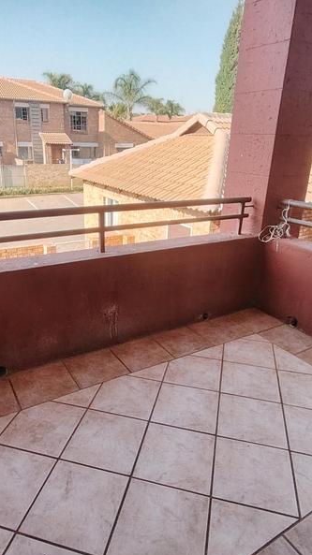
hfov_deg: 45.8
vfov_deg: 74.1
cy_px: 280
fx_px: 368
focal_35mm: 25
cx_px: 133
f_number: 2.2
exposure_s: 1/301
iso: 100
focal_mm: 1.42
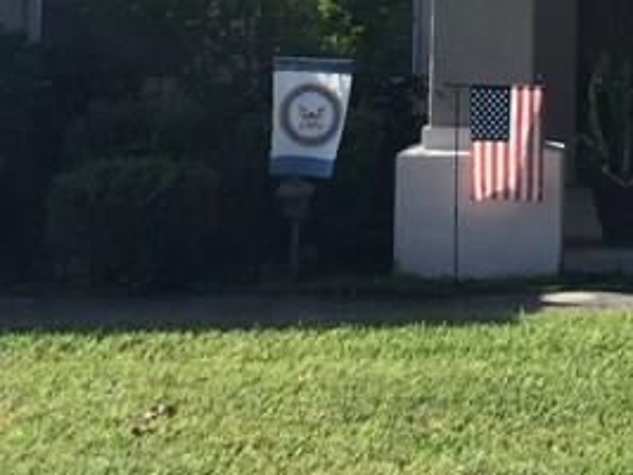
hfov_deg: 16.0
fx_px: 2175
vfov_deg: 11.9
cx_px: 716
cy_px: -230
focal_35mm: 119
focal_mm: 3.3
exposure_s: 1/791
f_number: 2.4
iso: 25
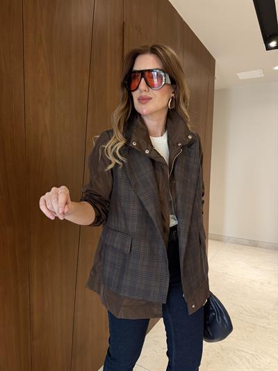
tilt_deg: -3.8
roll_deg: -1.1
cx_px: 139
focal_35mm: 24
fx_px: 257
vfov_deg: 71.6
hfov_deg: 56.8
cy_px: 186
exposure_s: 1/50
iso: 640
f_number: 1.78
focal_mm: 6.76
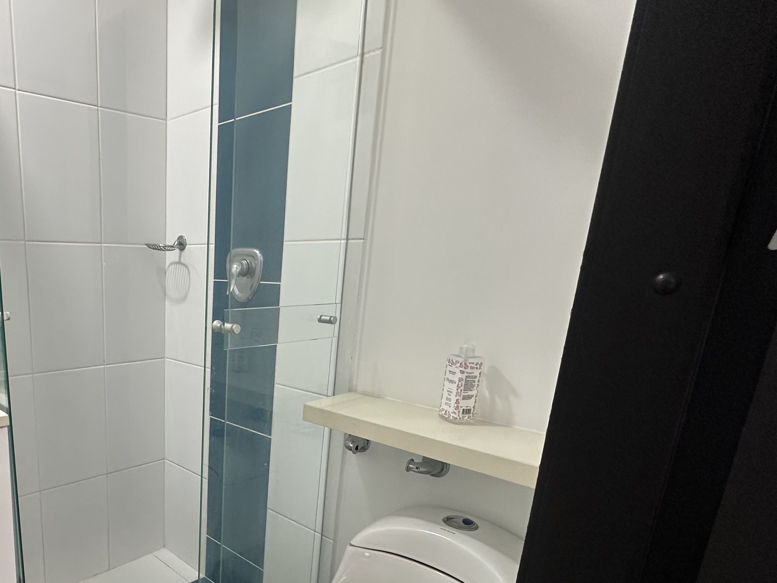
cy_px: 407
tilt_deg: -15.5
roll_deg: +0.0
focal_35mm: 24
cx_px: 177
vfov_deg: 55.2
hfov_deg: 66.3
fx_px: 539
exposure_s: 1/60
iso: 200
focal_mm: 2.22
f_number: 2.2
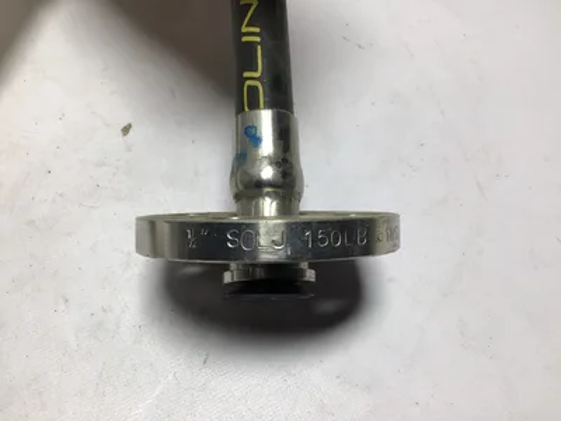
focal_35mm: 31
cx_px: 280
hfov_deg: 58.4
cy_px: 210
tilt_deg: -60.4
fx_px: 502
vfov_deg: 45.4
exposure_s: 1/124
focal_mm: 3.3
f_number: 2.4
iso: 25
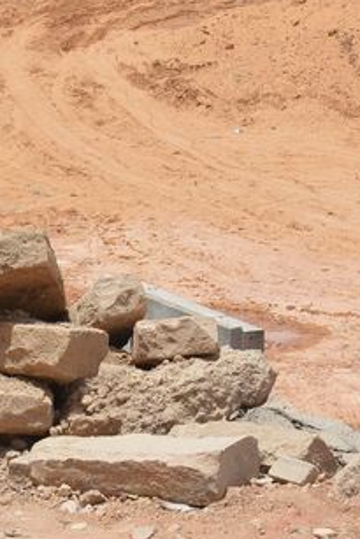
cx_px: 320
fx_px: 2307
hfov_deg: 8.9
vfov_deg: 13.1
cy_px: -18
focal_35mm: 154
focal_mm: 30
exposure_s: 1/250
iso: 100
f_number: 8
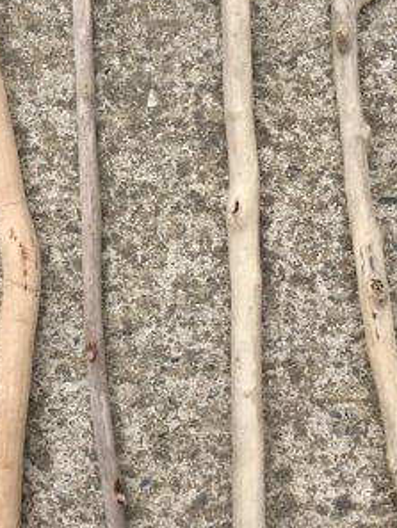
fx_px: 1192
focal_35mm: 78
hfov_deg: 18.8
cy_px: 158
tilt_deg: -81.2
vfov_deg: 24.8
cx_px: 94
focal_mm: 4.15
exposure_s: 1/1083
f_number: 2.2
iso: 25
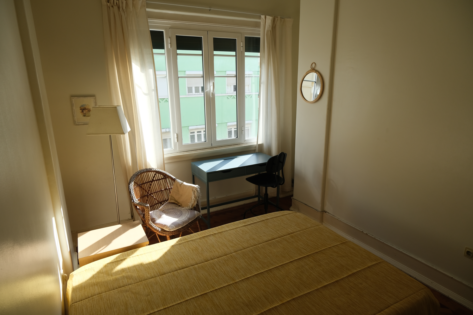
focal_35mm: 23
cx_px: 236
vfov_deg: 55.1
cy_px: 158
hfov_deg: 76.1
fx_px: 302
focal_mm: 15
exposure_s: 1/200
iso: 320
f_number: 5
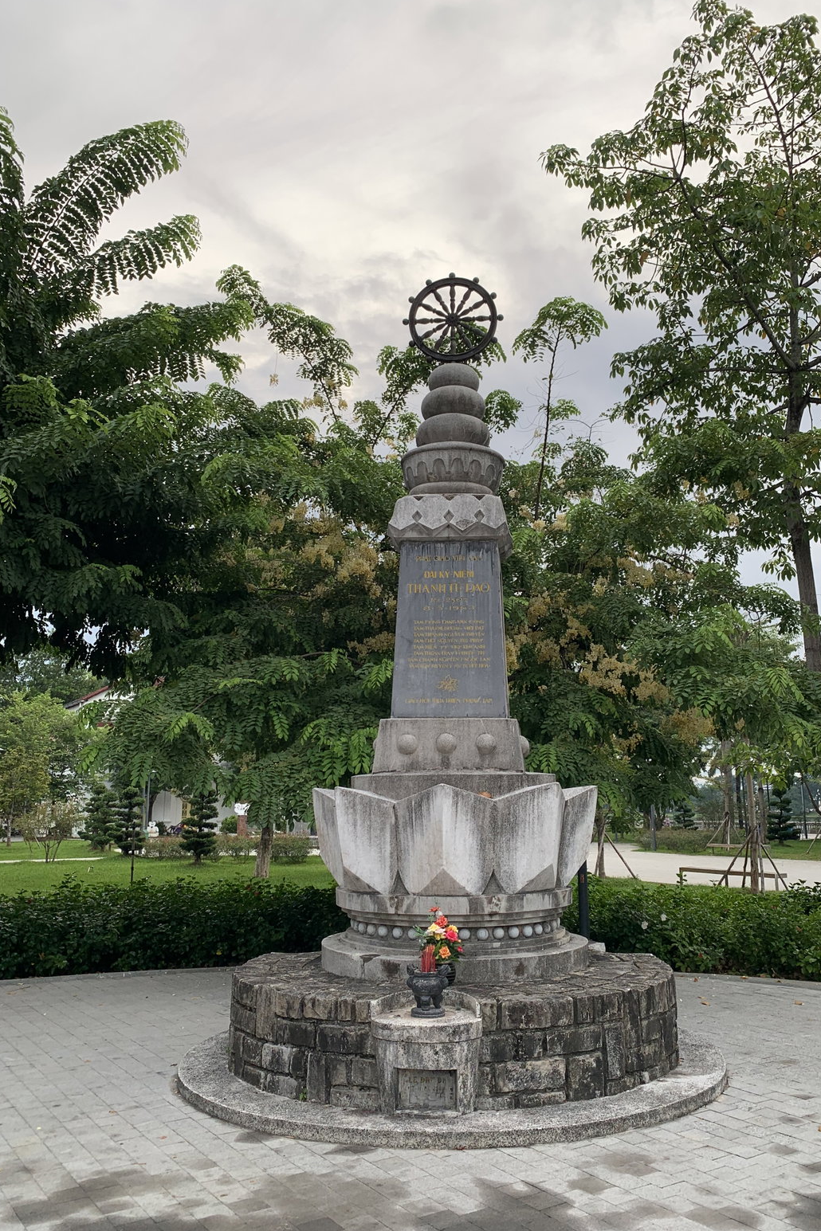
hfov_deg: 46.3
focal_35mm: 28
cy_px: 607
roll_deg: +0.2
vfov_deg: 65.5
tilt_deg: +12.8
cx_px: 458
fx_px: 958
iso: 25
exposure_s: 1/139
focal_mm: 4.25
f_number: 1.8
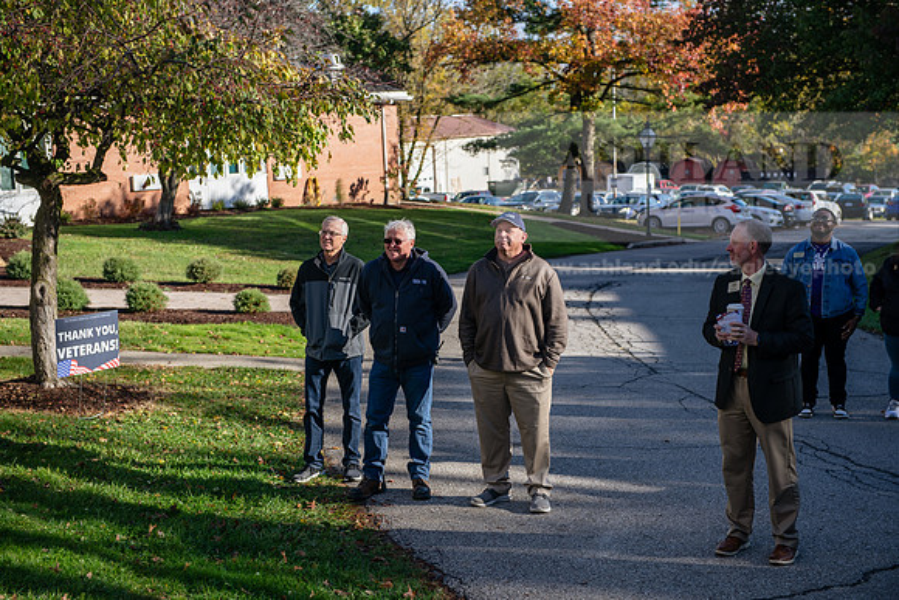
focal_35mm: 58
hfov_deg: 34.5
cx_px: 450
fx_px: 1449
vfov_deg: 23.4
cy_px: 300
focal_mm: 58
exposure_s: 1/500
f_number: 4
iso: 80
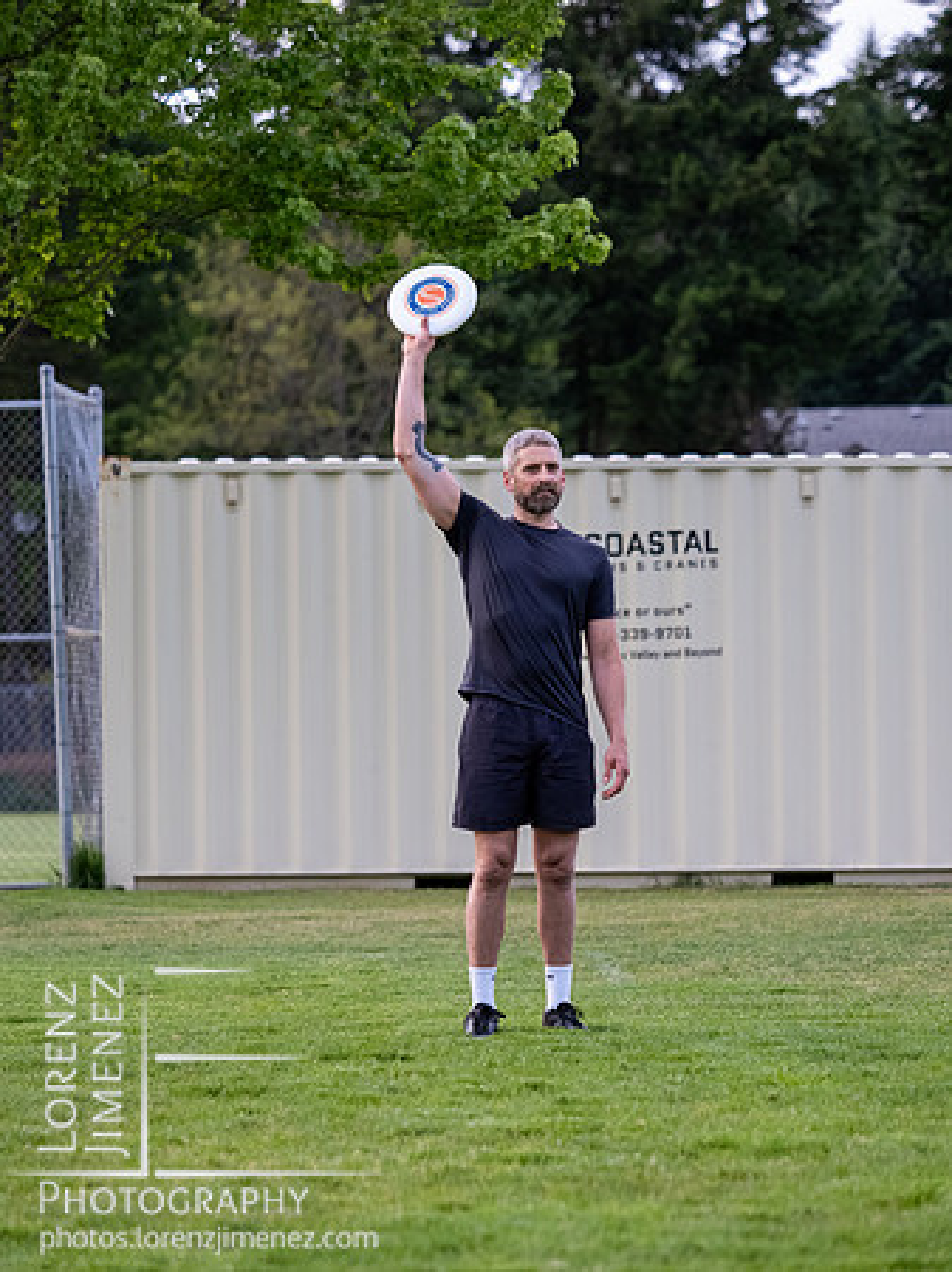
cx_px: 476
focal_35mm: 200
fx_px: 7341
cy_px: 636
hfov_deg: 7.4
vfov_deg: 9.9
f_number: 2.8
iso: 1600
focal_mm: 100
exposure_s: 1/1000
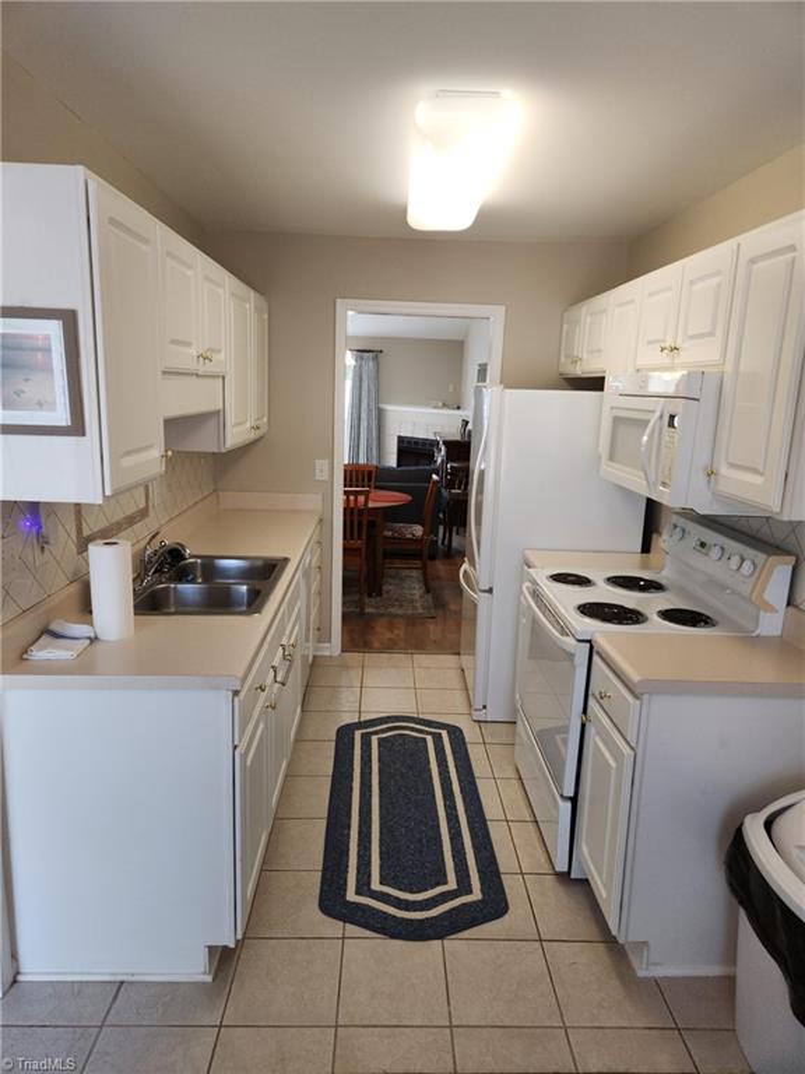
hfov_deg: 58.9
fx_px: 713
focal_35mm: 23
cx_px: 402
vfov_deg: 73.9
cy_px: 537
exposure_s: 1/60
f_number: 1.8
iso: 40
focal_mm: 5.4
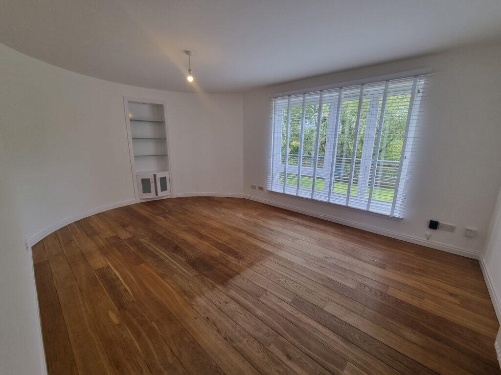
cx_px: 250
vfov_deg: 89.9
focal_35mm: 13
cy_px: 188
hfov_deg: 106.2
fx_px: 188
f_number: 2.2
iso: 64
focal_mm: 2.2
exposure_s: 1/100
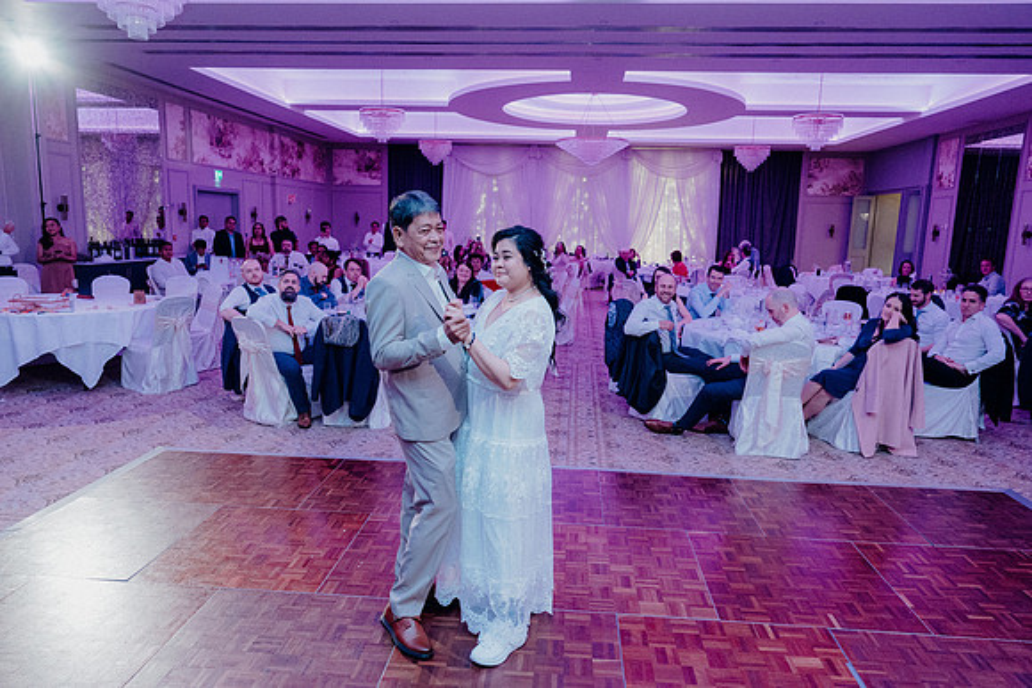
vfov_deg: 53.2
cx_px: 516
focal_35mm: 24
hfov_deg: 73.7
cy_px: 344
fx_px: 688
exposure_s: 1/160
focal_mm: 24
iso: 3200
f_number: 3.5
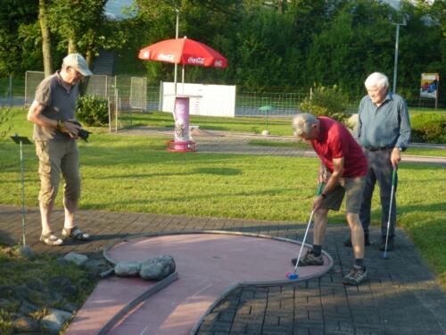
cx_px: 223
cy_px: 168
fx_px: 734
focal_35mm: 57
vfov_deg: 25.7
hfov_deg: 33.8
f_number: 4.4
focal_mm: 10.1
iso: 100
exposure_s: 1/125
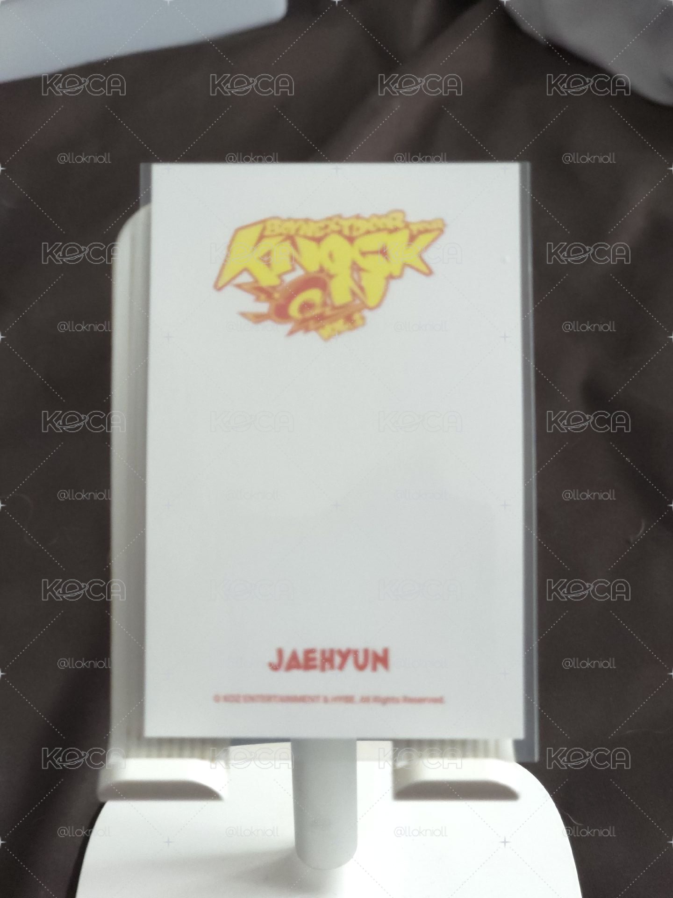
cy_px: 449
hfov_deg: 21.3
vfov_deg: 28.2
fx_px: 1789
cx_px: 336
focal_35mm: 69
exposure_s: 1/30
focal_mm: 7
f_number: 2.4
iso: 640
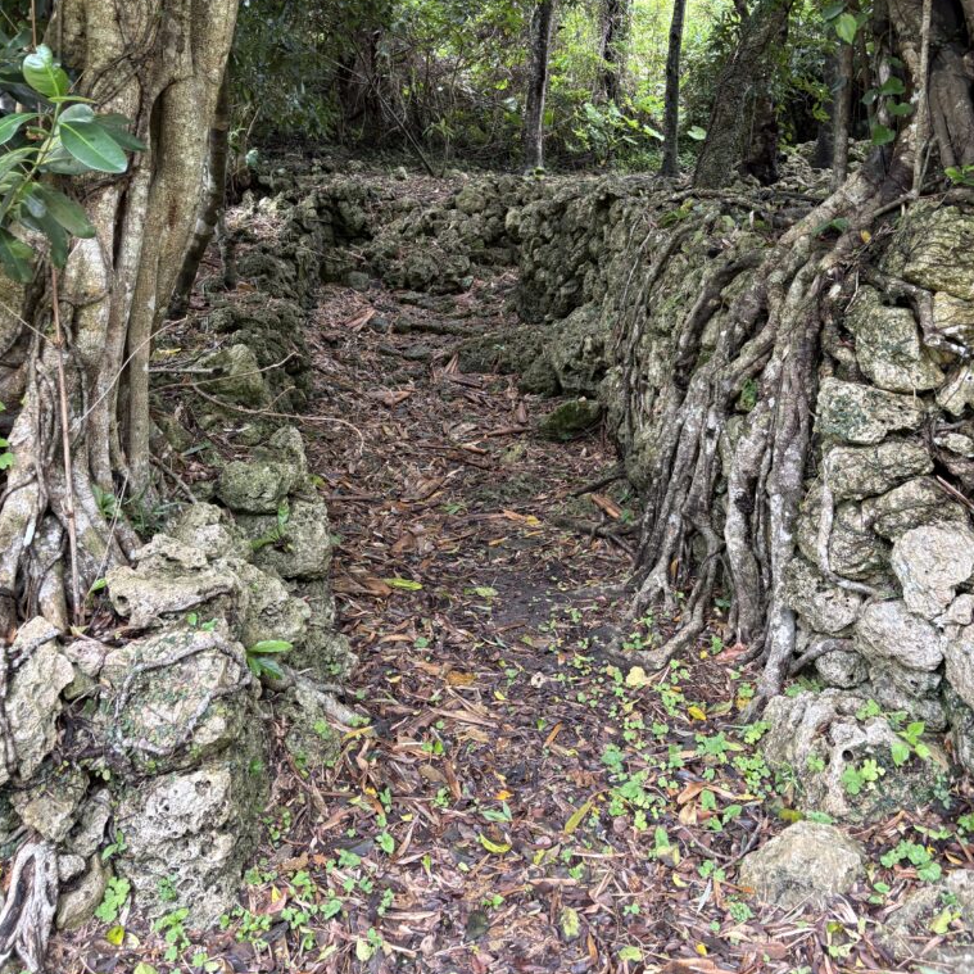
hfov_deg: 52.5
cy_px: 350
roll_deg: +3.6
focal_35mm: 31
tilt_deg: -6.5
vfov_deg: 51.8
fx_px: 987
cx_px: 484
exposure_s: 1/72
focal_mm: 5.96
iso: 125
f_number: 1.6
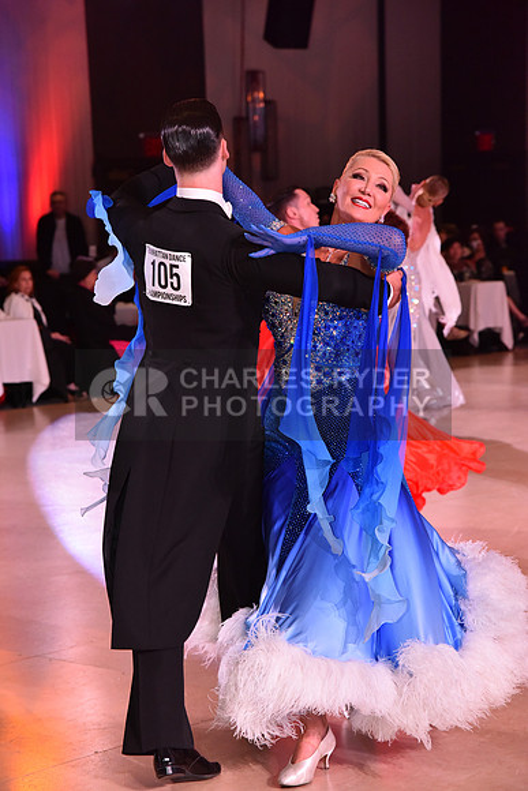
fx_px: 1891
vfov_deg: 23.6
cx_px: 264
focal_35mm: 86
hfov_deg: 15.9
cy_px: 396
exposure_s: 1/320
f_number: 6.3
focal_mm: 86
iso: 2500
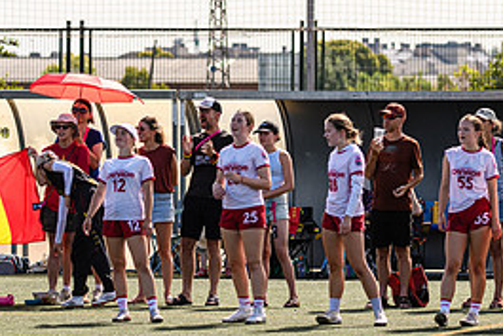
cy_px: 77
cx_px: 343
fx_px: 5424
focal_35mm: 388
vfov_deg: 3.5
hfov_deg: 5.3
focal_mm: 105
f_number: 3.2
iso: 125
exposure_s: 1/1000
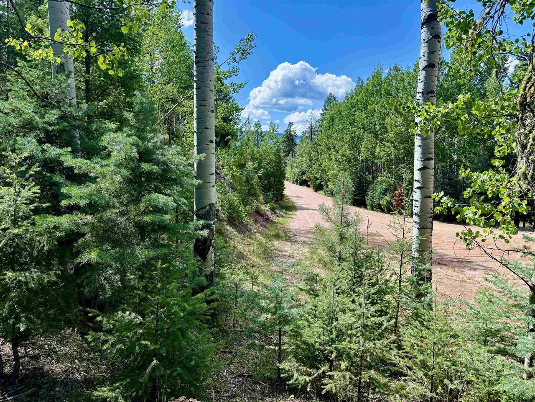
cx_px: 268
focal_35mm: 24
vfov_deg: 56.8
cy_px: 201
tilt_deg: -6.0
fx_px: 371
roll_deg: -1.5
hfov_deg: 71.6
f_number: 1.78
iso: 100
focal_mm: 6.76
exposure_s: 1/2110
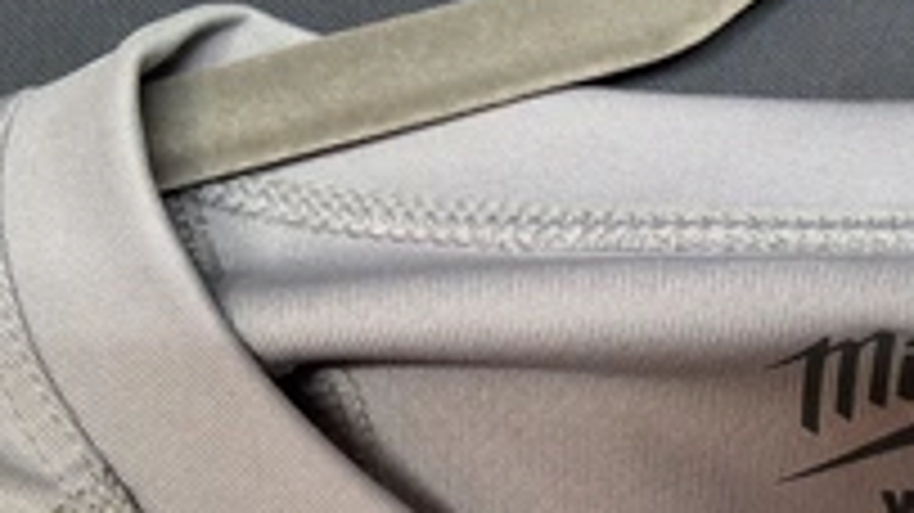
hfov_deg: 34.0
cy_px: 364
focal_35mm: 60
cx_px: 720
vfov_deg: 19.9
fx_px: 1454
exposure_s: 1/30
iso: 160
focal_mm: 2.91
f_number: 1.9
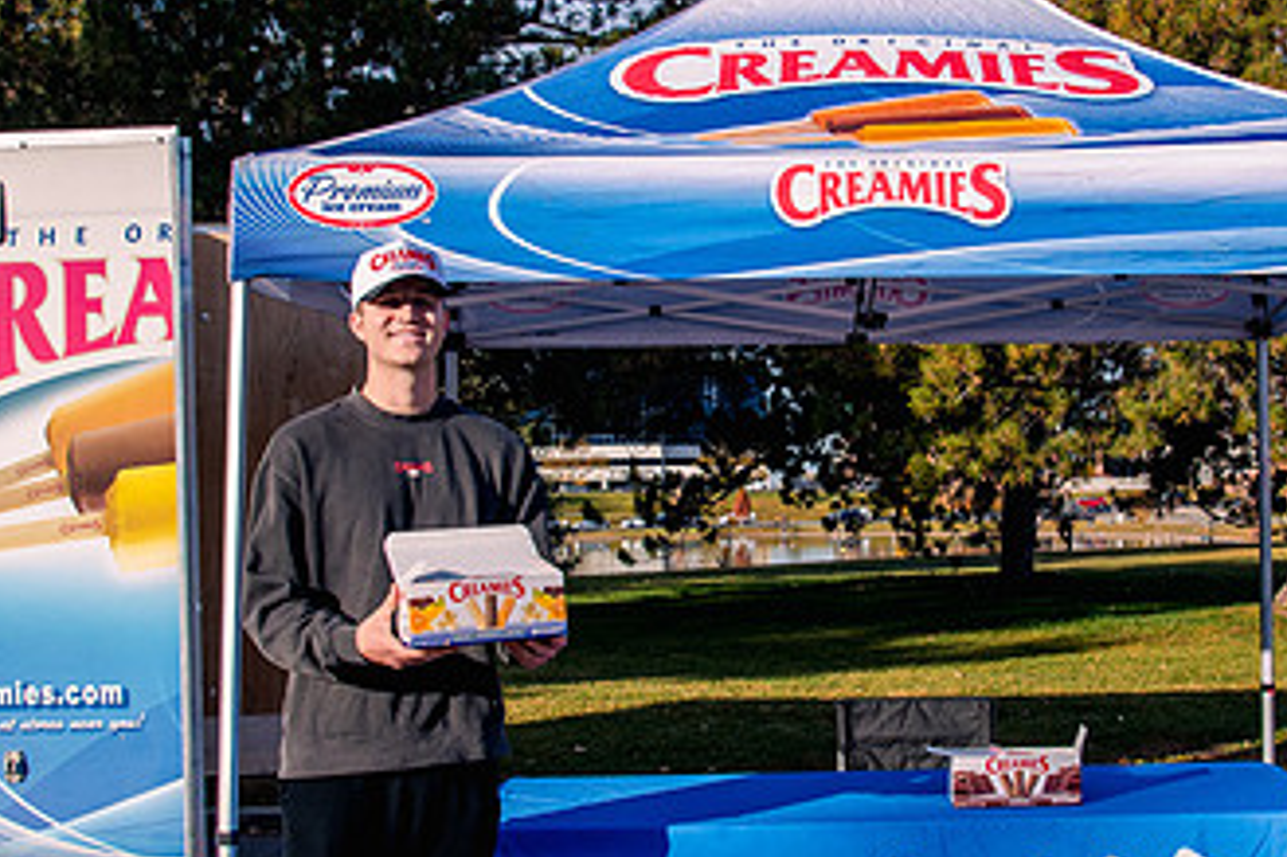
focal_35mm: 60
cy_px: 423
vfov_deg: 22.6
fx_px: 2144
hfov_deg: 33.3
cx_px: 774
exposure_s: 1/800
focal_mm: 28
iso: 800
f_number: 10
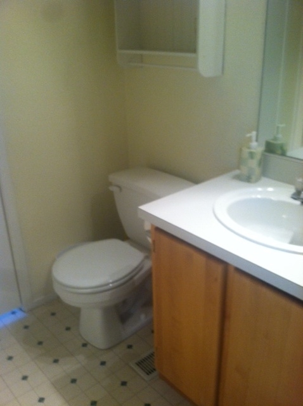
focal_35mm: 35
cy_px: 203
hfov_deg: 40.6
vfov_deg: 52.7
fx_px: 410
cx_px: 152
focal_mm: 3.85
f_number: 2.8
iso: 125
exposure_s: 1/15
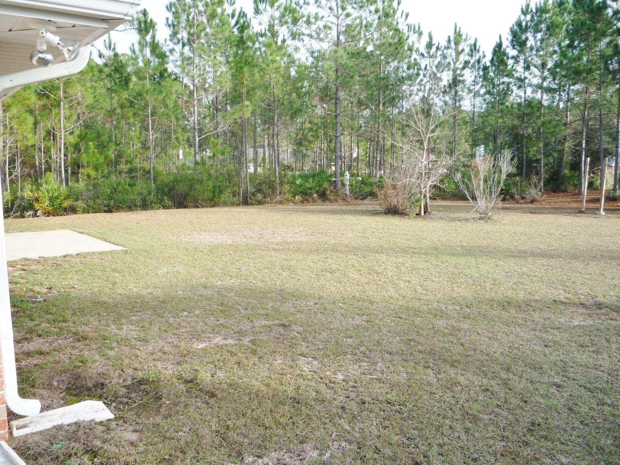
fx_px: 537
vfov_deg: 46.8
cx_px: 310
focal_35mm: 30
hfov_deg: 60.0
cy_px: 232
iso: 100
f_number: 4
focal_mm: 5.2
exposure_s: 1/160
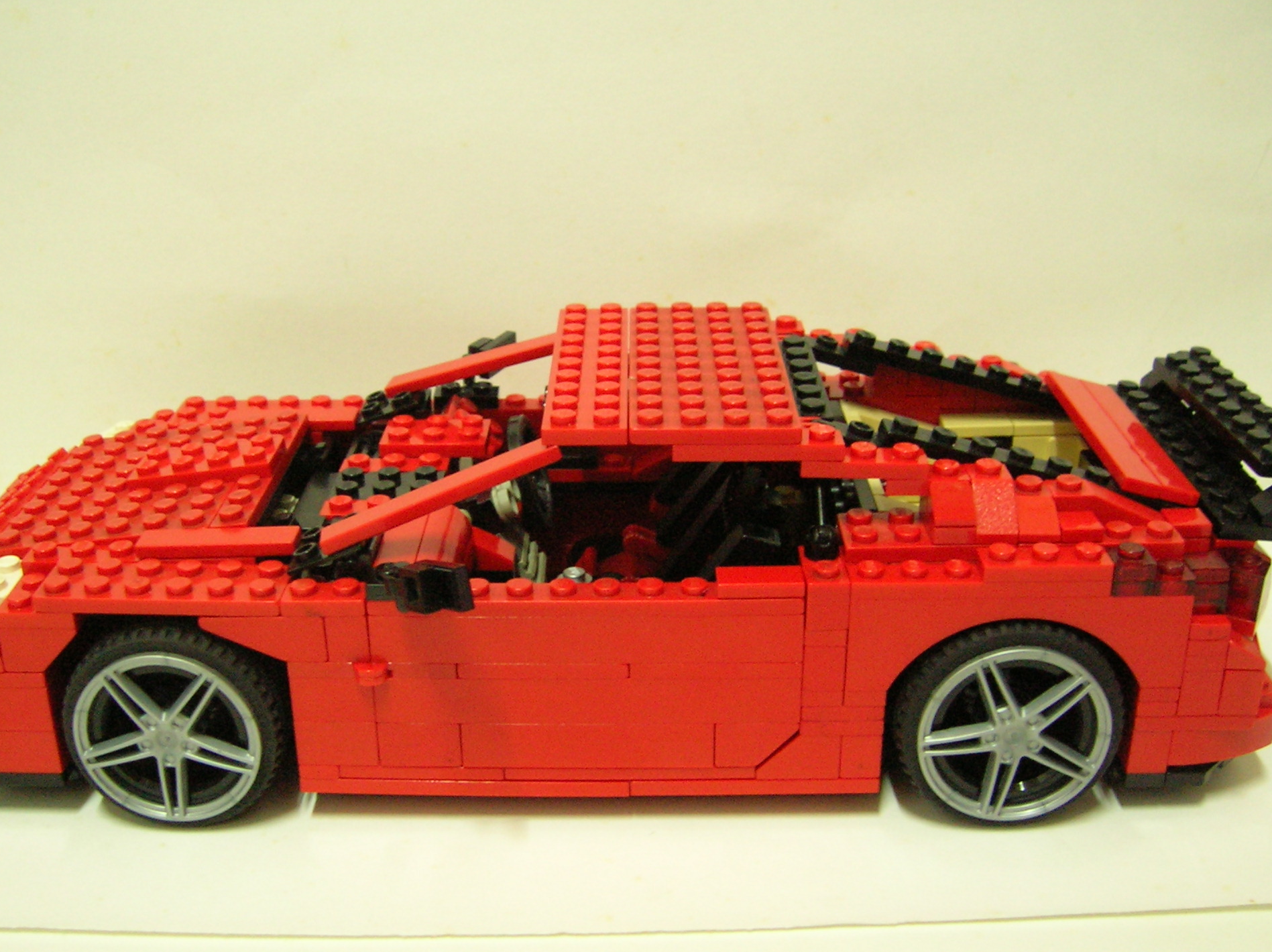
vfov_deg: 35.1
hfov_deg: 45.8
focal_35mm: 41
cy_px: 511
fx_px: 1506
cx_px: 607
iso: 192
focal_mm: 5.7
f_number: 2.9
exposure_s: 1/3.7
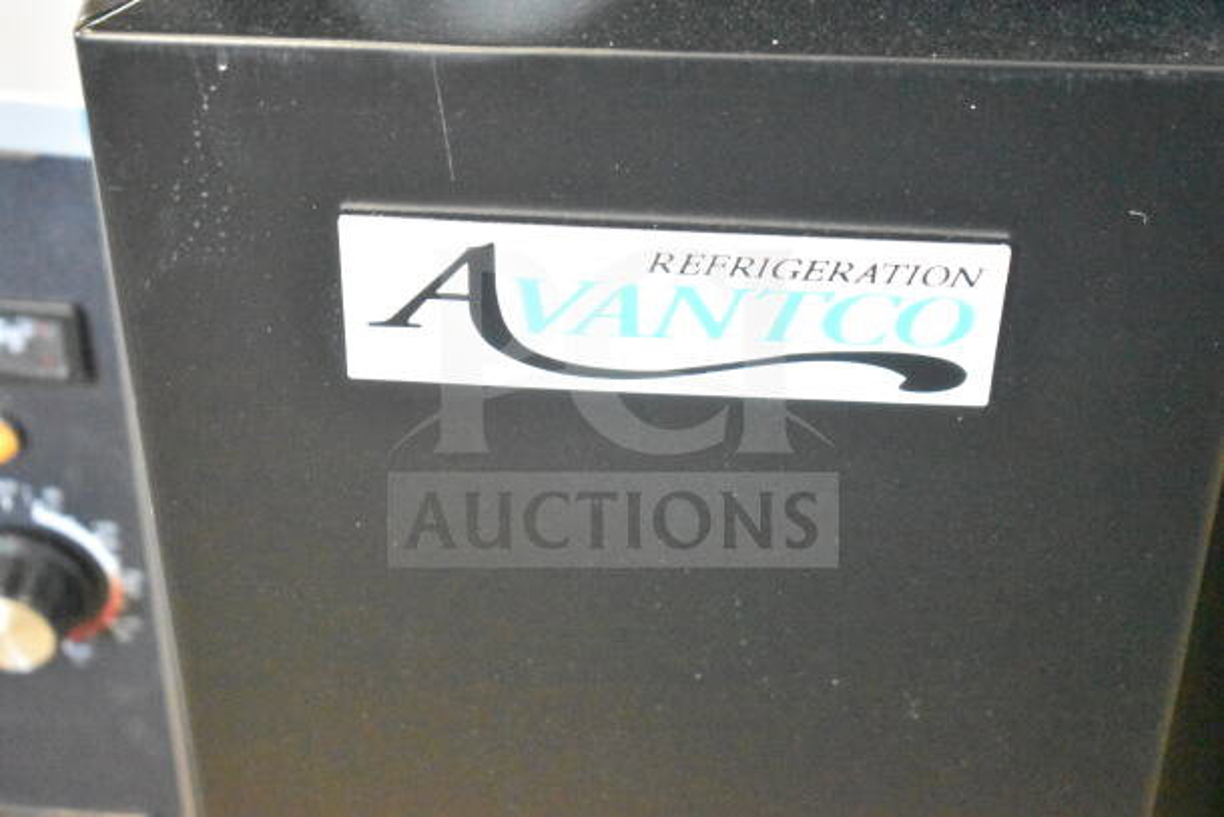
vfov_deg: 16.6
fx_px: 2805
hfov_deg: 24.6
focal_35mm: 82
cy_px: 408
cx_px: 612
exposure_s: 1/80
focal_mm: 55
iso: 25600
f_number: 5.6
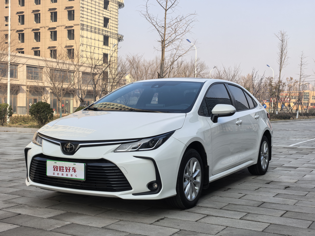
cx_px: 158
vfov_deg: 30.3
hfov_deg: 39.7
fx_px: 437
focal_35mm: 48
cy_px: 118
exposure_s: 1/749
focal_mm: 5.75
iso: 50
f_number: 2
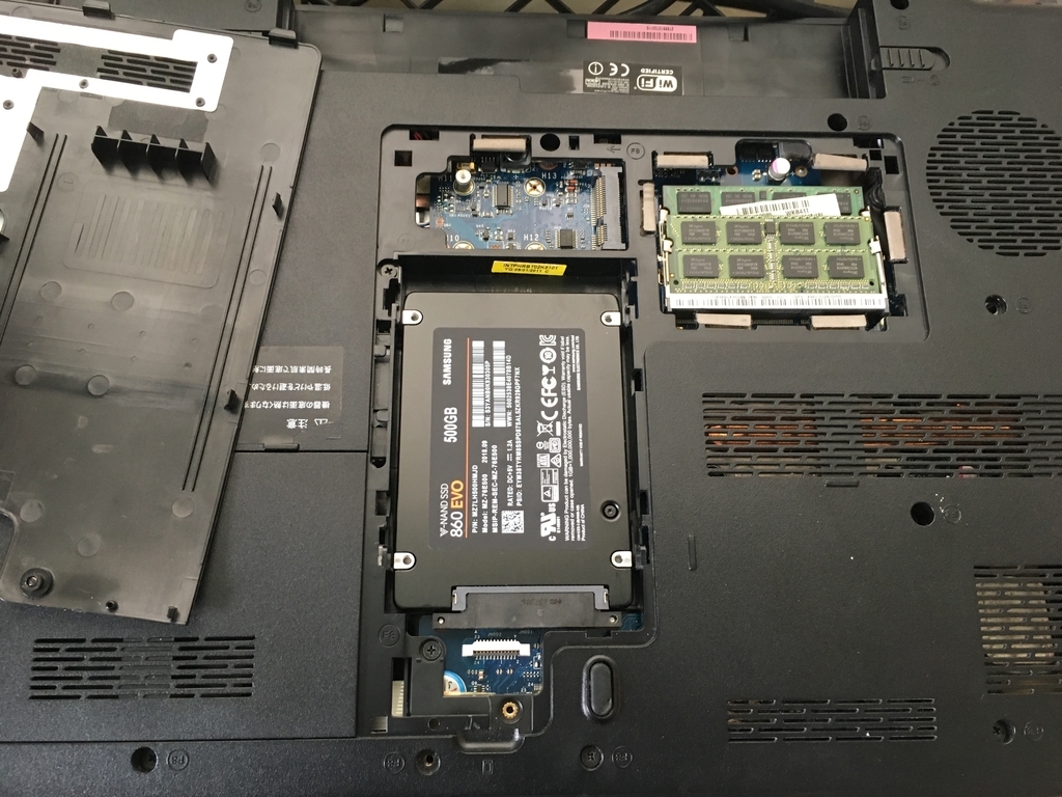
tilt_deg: -71.8
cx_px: 531
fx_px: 890
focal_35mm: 29
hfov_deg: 61.7
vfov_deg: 48.2
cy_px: 398
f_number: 2.2
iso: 125
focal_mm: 4.15
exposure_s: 1/30
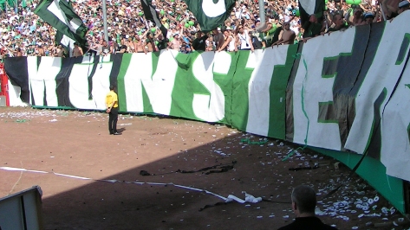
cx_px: 252
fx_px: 761
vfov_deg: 17.0
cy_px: 29
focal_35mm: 70
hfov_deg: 30.1
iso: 50
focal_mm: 5.8
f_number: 5.6
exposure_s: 1/400
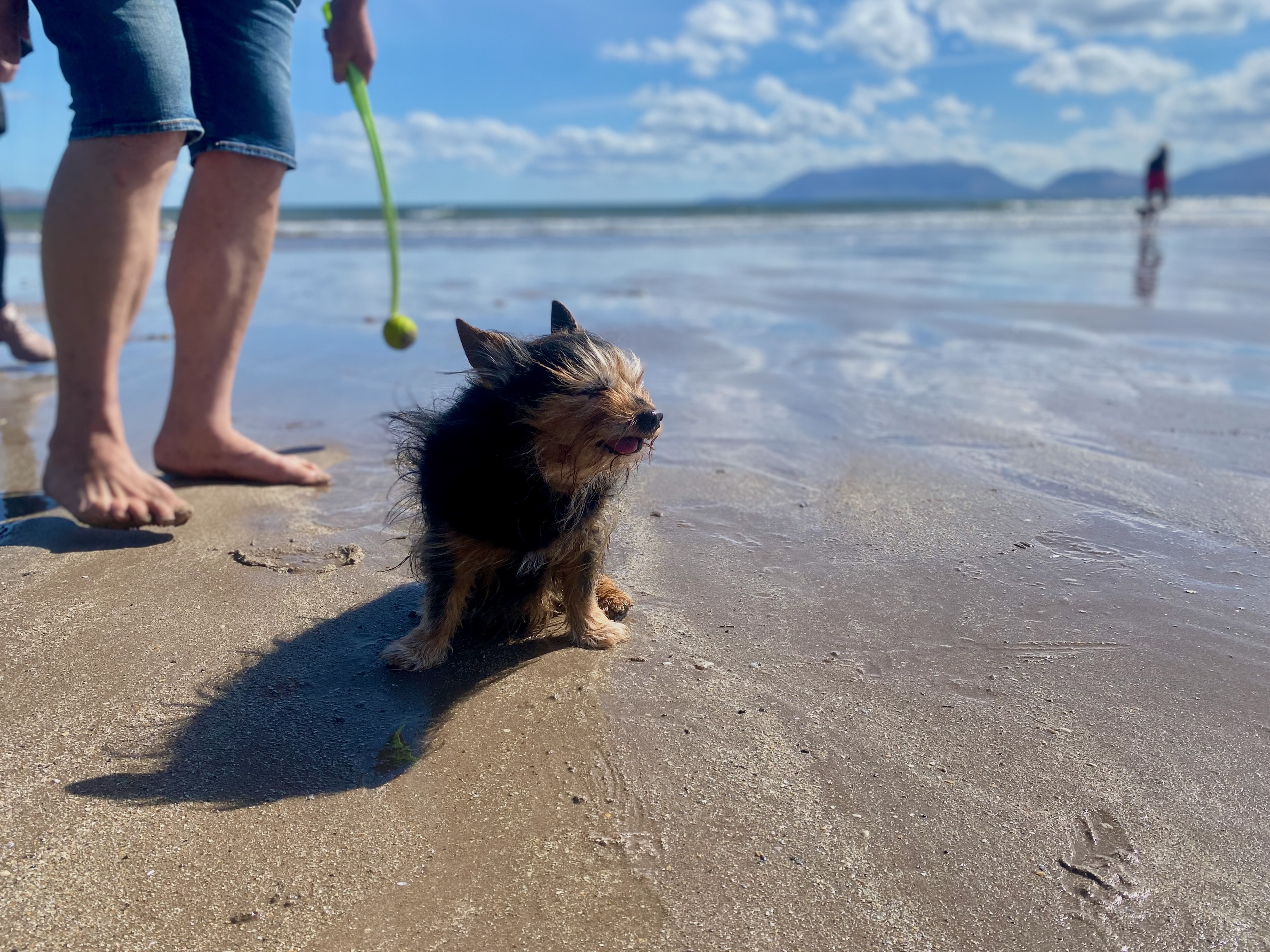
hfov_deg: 67.3
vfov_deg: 53.1
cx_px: 635
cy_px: 476
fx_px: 954
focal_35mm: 26
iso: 32
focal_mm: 4.25
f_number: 1.8
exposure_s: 1/4274
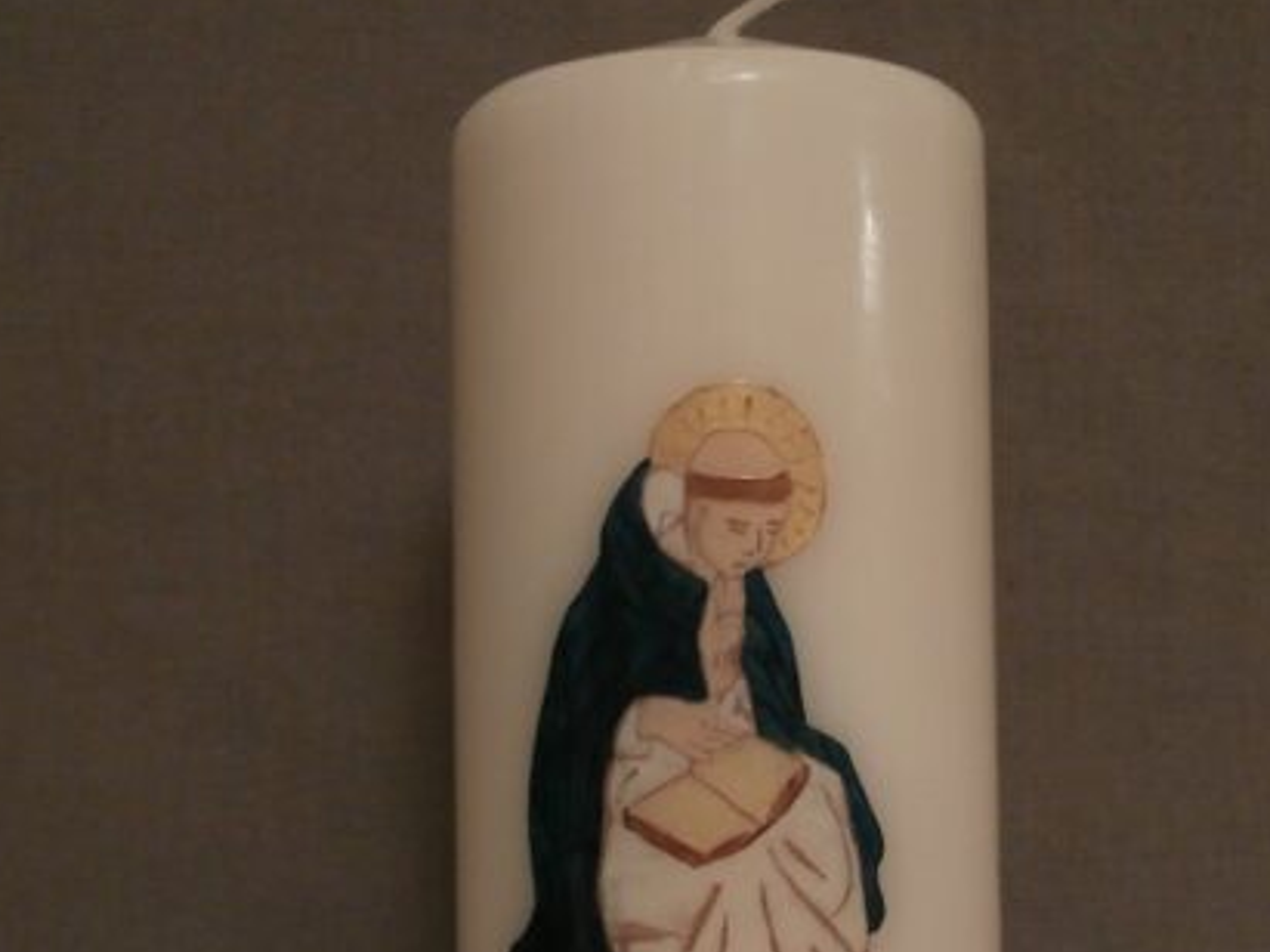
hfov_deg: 27.4
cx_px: 742
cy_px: 754
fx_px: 2604
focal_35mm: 71
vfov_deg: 20.5
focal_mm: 6.67
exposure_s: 1/3
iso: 200
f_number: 3.9
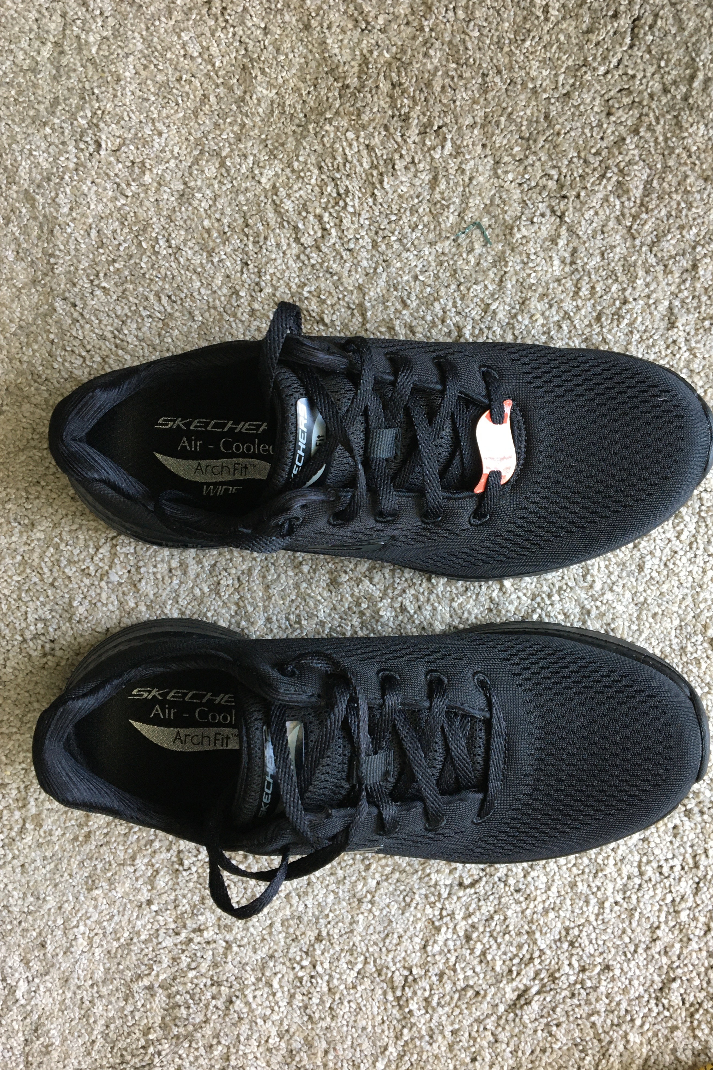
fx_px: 921
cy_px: 529
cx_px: 379
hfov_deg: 42.3
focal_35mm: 31
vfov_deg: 60.3
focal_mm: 4.15
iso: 80
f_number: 2.2
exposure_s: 1/30
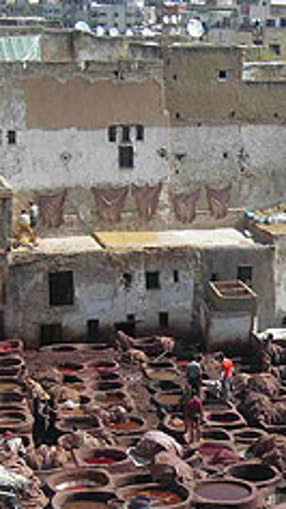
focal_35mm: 91
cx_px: 277
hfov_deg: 13.1
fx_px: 1229
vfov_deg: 23.3
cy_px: 335
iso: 50
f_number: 4.8
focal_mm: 7.8
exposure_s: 1/349
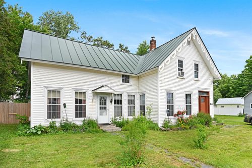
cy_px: 84
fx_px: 136
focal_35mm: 20
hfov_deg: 85.4
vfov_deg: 63.2
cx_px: 126
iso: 100
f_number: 14
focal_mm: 19.5
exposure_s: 1/20
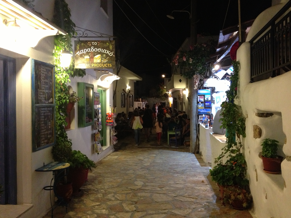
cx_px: 146
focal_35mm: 35
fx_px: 294
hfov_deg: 52.6
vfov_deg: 40.7
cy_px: 109
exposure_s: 1/17
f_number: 2.4
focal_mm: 4.28
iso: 400
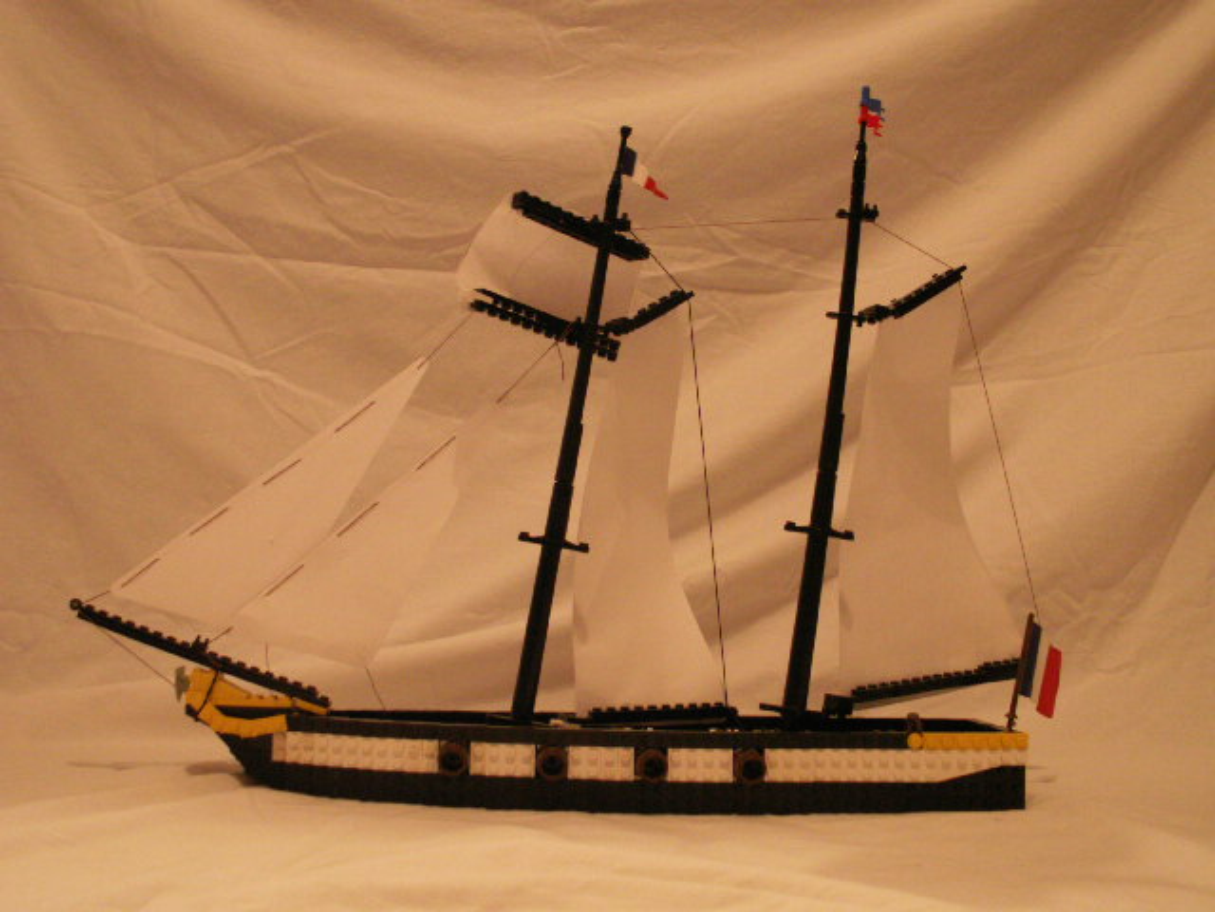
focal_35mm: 35
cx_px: 608
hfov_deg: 52.6
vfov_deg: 40.7
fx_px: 1228
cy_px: 456
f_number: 2.8
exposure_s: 1/10
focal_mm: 5.86
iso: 160
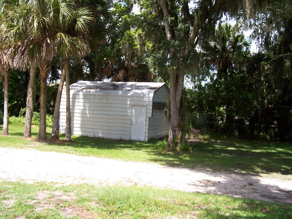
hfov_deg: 49.0
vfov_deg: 37.7
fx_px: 321
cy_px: 110
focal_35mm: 38
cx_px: 146
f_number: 2.8
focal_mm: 6.3
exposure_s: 1/500
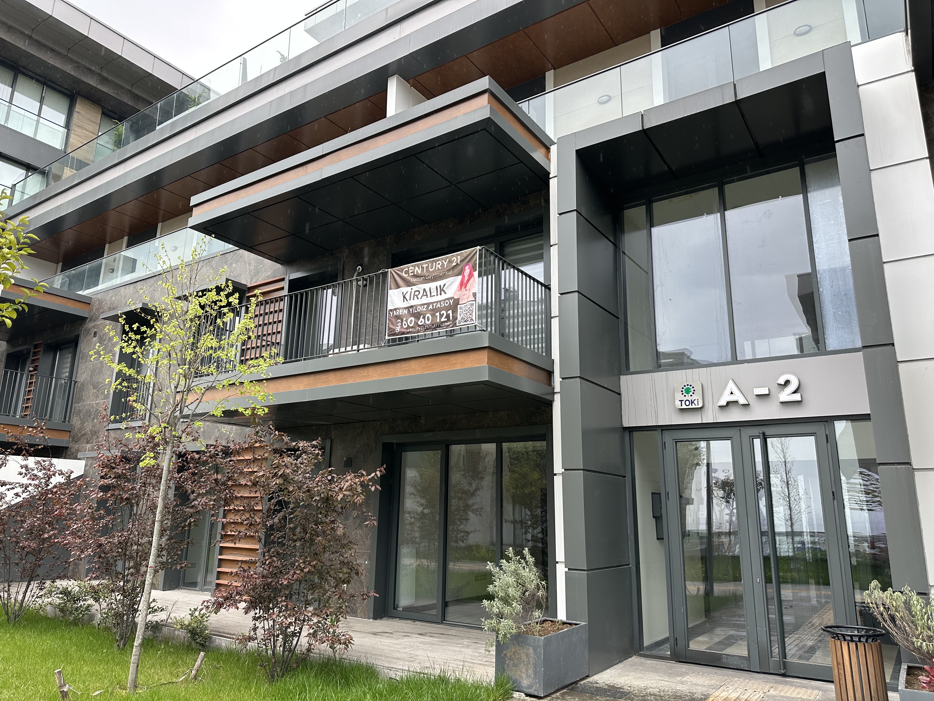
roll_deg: -1.3
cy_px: 350
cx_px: 467
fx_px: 648
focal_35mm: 24
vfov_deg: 56.8
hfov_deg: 71.6
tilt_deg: +14.3
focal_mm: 6.86
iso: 80
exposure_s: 1/330
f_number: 1.78
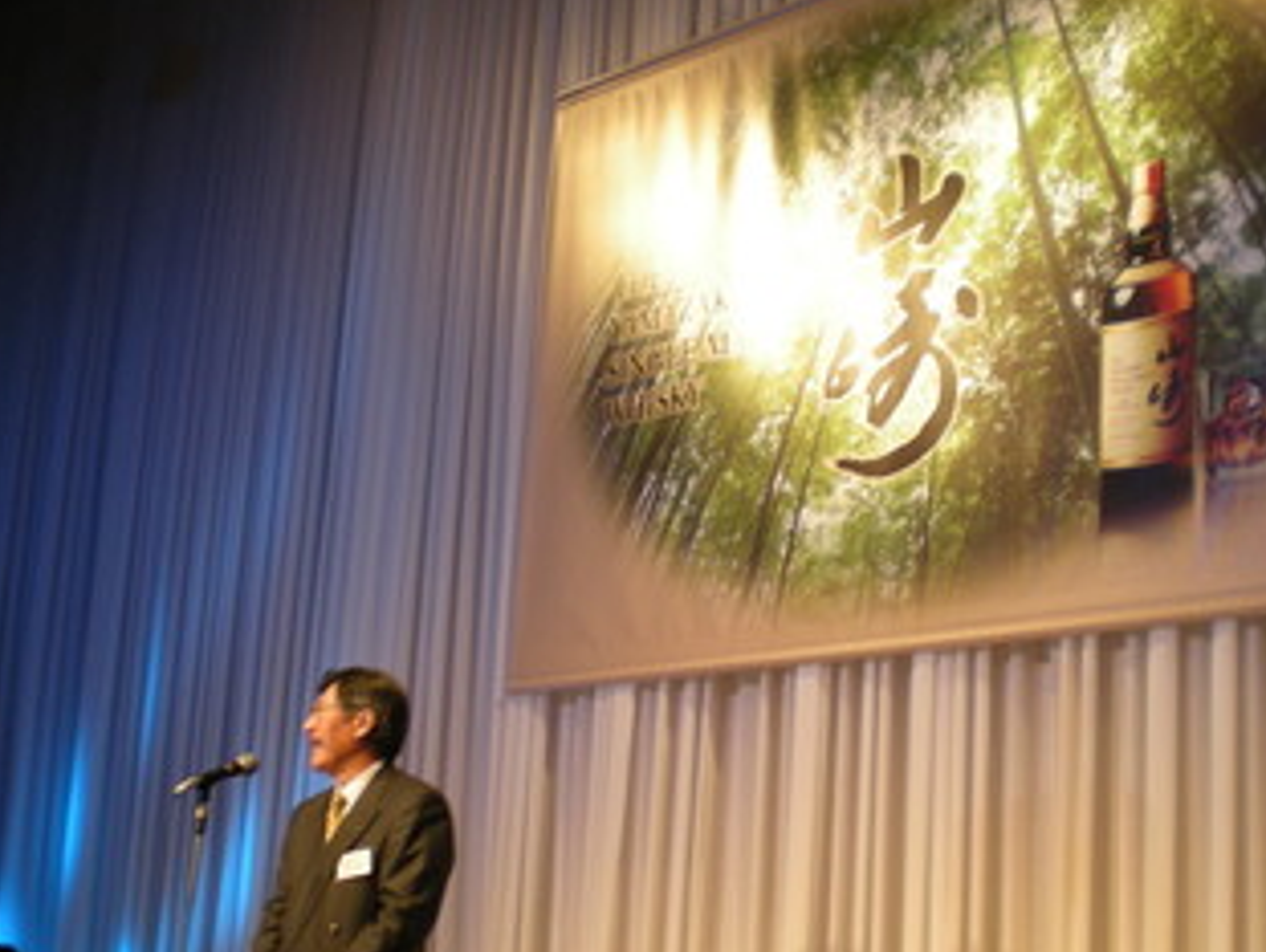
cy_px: 602
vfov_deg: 26.5
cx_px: 655
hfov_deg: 34.9
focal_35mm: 55
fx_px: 2014
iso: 106
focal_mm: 6.3
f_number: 3.1
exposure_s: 1/15
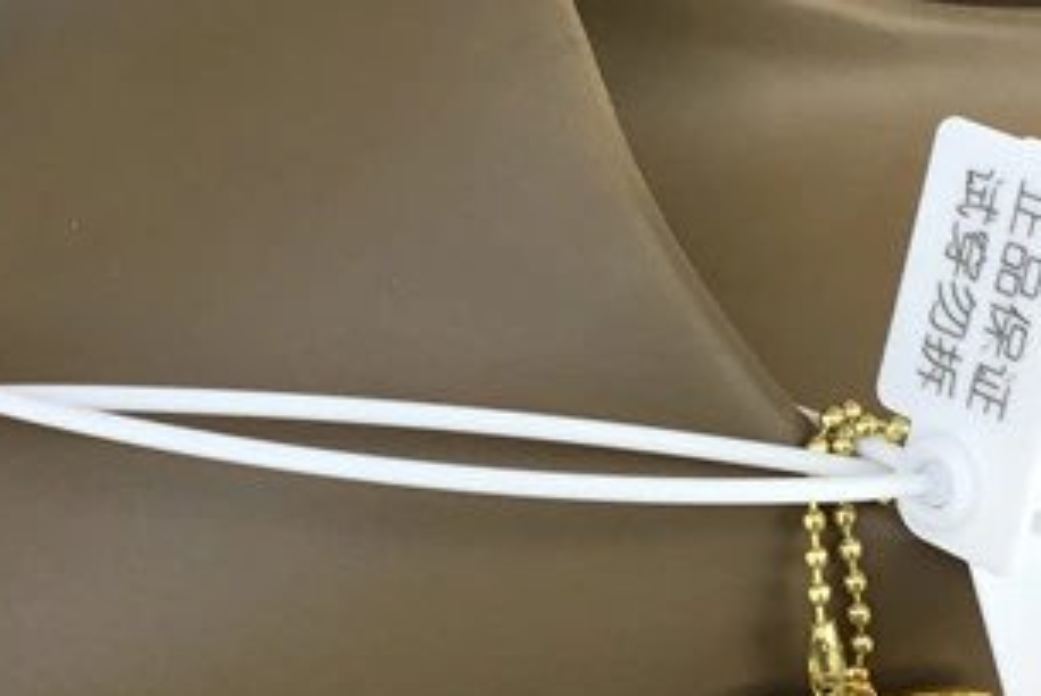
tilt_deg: -44.8
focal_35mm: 95
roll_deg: -1.8
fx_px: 2750
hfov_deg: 21.4
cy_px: 223
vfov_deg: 14.4
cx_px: 509
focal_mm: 3.3
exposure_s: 1/143
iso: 25
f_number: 2.4
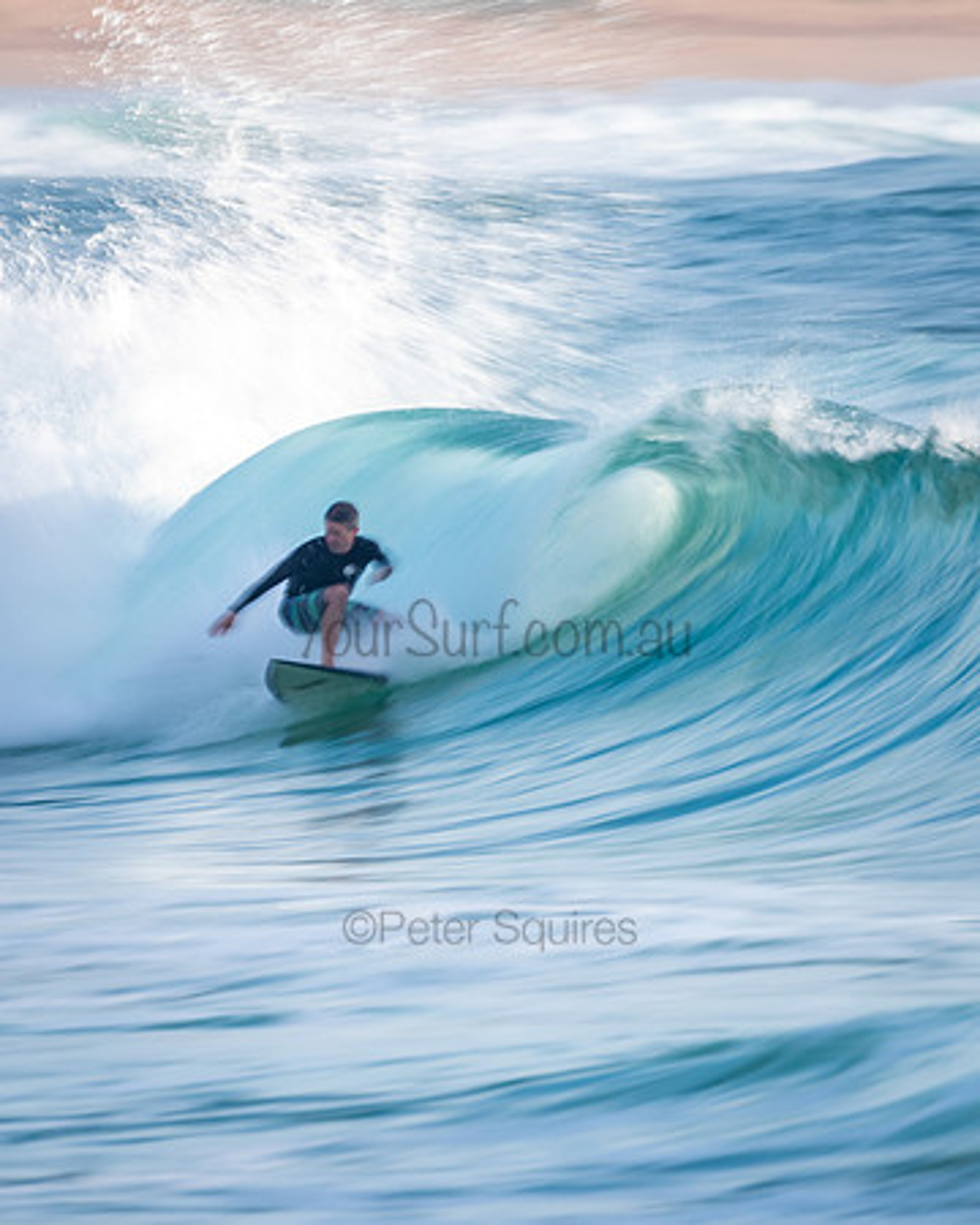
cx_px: 227
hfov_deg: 1.4
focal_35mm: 1073
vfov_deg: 1.8
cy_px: 605
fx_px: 38912
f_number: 10
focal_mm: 500
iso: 64
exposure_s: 1/20
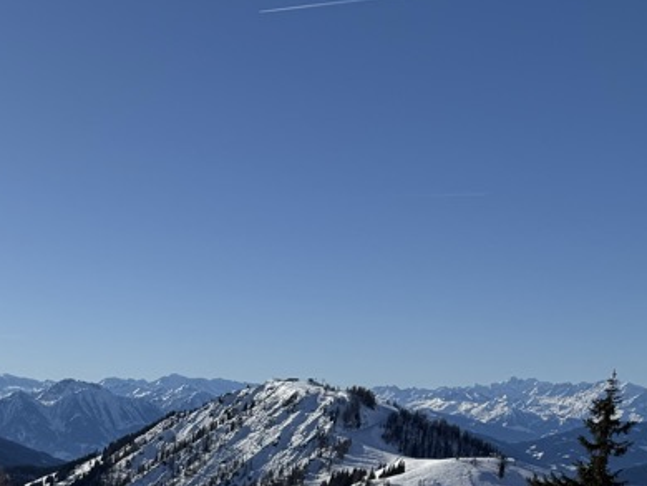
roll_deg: -1.3
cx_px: -126
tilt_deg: -11.0
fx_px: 1178
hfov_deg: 27.2
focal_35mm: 63
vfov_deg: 21.5
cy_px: 592
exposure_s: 1/14286
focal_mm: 6.76
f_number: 1.78
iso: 80
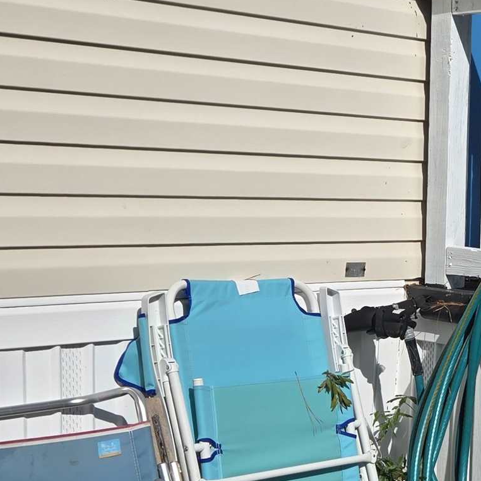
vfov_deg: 21.1
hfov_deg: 20.2
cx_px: 533
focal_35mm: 82
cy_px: 285
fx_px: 1289
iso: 25
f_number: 1.8
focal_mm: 5.4
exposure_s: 1/3059
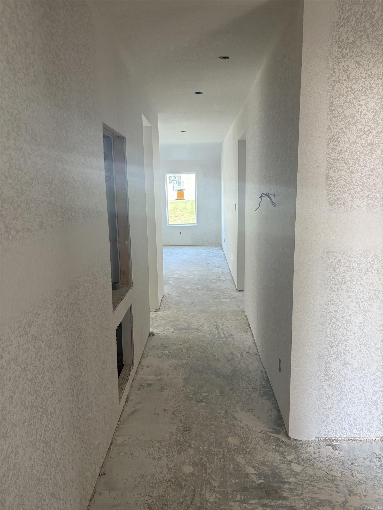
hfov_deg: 53.1
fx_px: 384
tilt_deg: -8.8
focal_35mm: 26
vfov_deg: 67.3
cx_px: 192
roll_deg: +1.4
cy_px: 255
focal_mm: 5.96
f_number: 1.6
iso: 125
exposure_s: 1/121
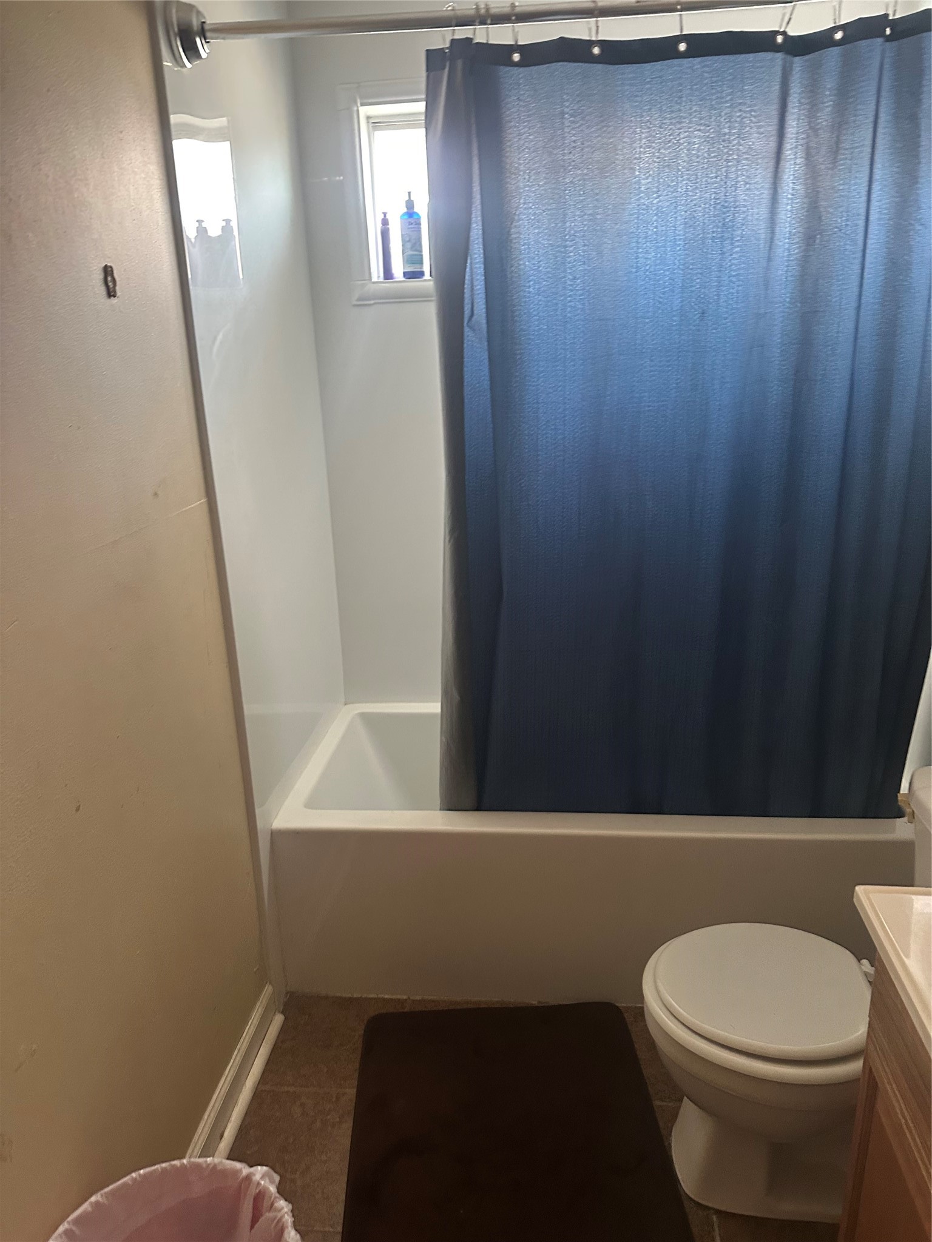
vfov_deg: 71.6
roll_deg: +0.1
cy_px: 621
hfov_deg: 56.8
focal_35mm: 24
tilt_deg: -17.3
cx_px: 466
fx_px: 862
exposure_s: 1/60
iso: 400
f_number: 1.78
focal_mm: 6.86
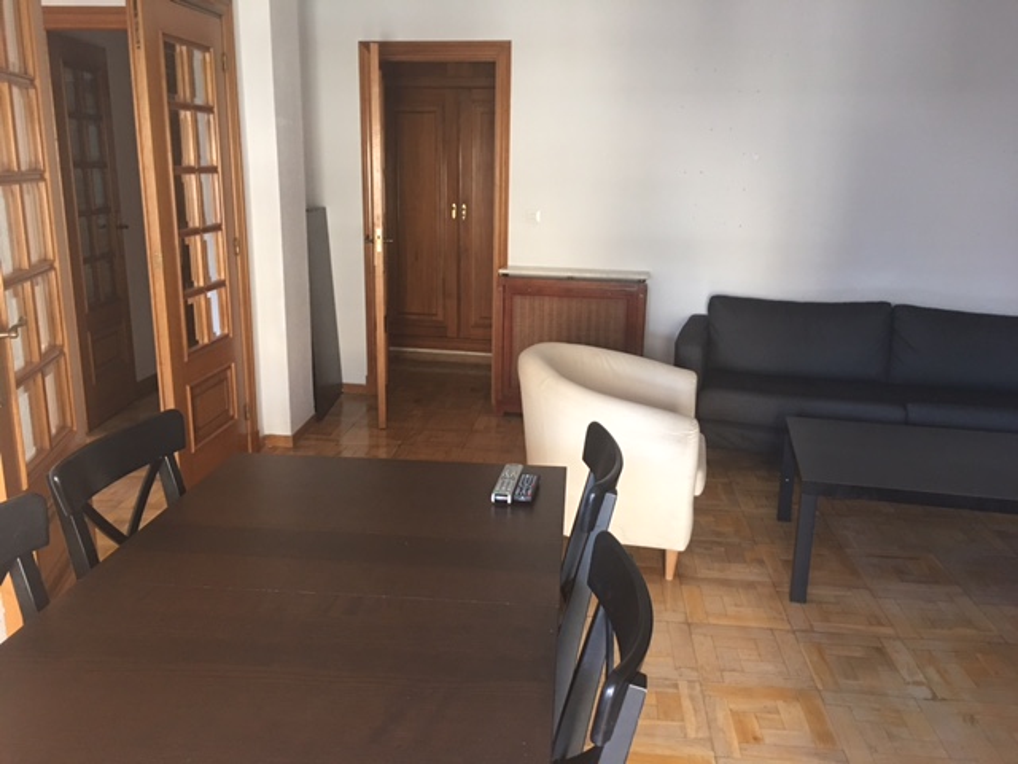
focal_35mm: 29
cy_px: 382
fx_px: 853
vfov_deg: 48.2
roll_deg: -1.1
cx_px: 509
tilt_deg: -13.5
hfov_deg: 61.7
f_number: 2.2
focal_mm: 4.15
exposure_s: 1/10
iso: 100
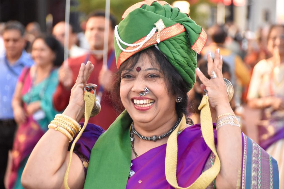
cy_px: 94
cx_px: 142
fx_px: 1834
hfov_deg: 8.9
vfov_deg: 5.9
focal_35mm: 232
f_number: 6
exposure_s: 1/250
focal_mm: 155
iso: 1600
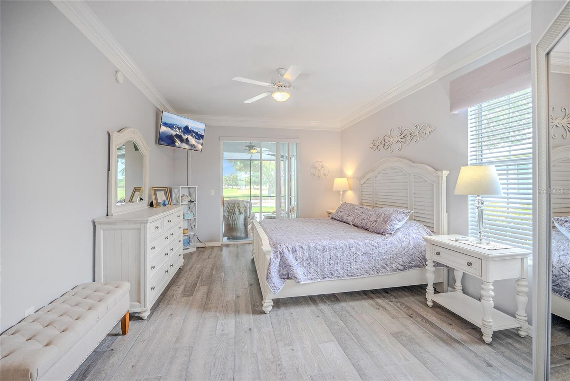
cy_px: 190
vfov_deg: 78.9
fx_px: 231
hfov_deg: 101.9
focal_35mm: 15
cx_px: 285
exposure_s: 1/50
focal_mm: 14.6
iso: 80
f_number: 5.6
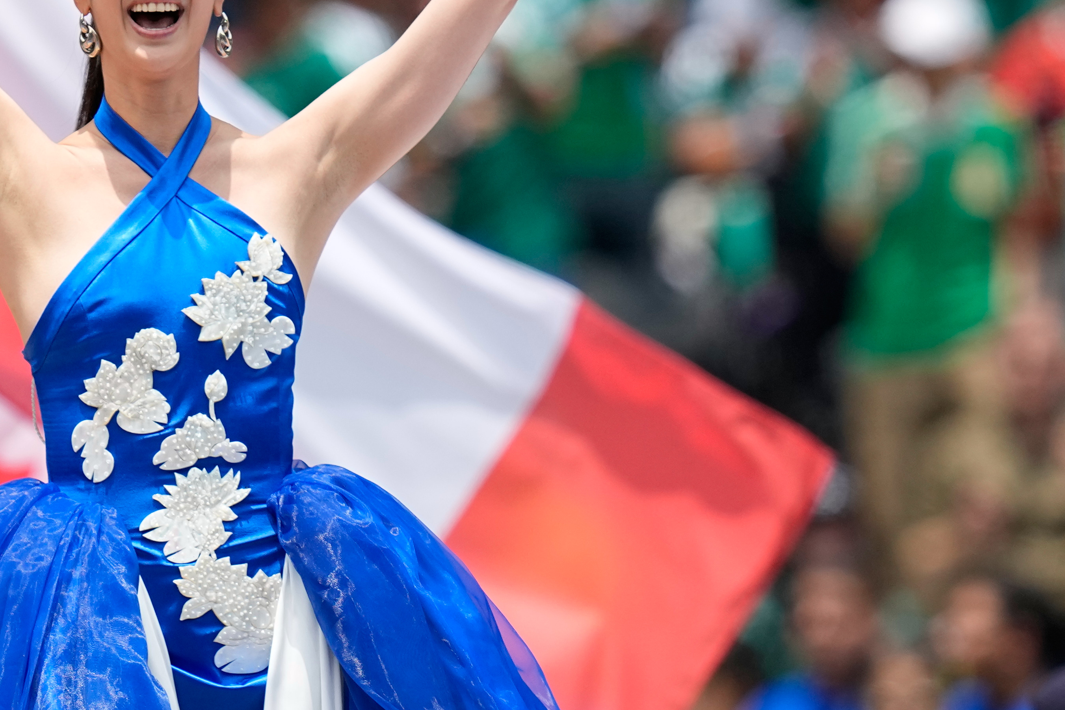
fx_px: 36917
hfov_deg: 1.7
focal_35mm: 1248
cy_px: 443
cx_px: -198
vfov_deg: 1.1
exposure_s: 1/4000
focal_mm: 400
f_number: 4
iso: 500
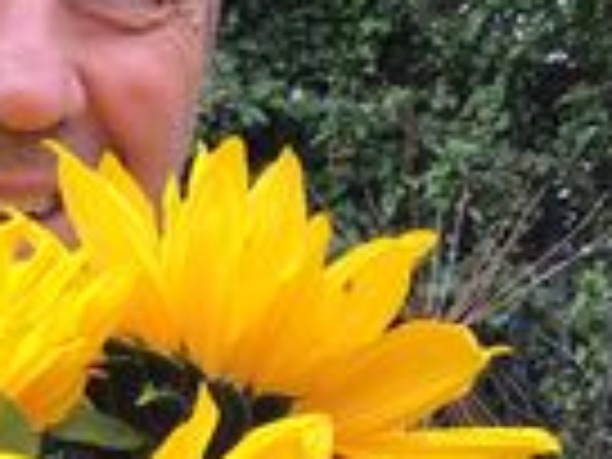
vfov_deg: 14.5
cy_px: 263
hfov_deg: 18.9
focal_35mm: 102
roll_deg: +0.8
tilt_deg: +10.2
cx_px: 56
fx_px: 1803
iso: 25
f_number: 2.4
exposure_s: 1/123
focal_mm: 3.3
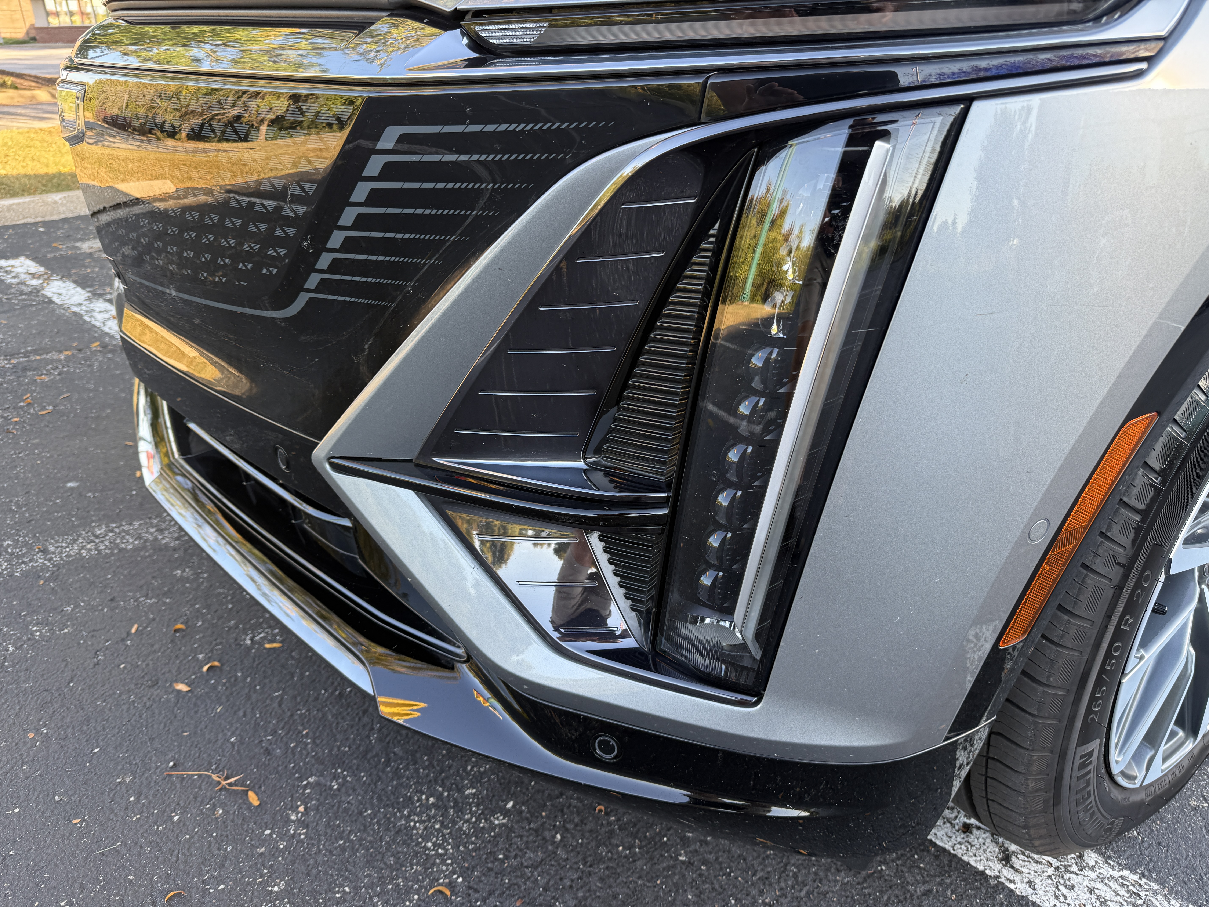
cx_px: 604
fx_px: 838
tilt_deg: -24.8
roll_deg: -0.3
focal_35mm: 24
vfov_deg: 56.8
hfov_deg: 71.6
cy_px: 454
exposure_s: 1/199
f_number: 1.78
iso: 100
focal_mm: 6.76
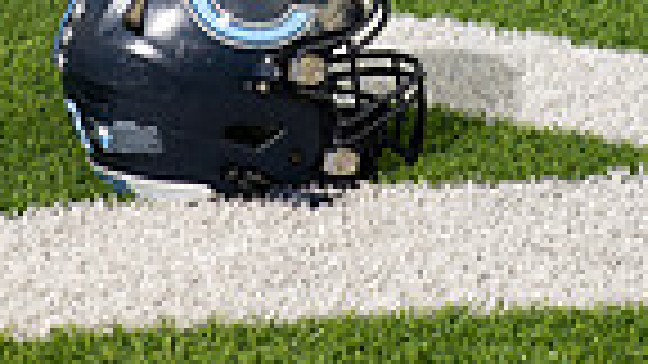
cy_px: -643
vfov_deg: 6.6
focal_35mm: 170
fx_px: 2921
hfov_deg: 12.6
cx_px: 572
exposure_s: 1/320
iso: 160
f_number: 7.1
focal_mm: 52
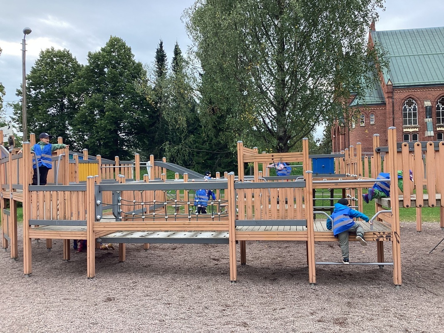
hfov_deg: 58.4
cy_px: 166
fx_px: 398
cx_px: 222
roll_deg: +1.6
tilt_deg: +1.7
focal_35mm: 31
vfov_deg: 45.4
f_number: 2.4
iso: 50
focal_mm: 3.3
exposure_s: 1/120
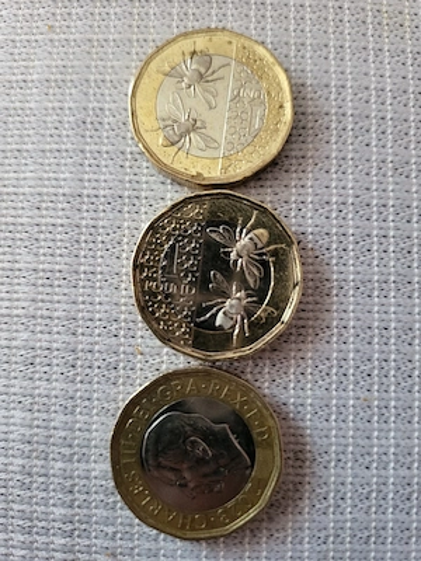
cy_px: 280
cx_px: 210
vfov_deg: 71.6
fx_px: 389
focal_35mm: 24
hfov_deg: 56.8
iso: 500
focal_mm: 5
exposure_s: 1/33.4
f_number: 1.8
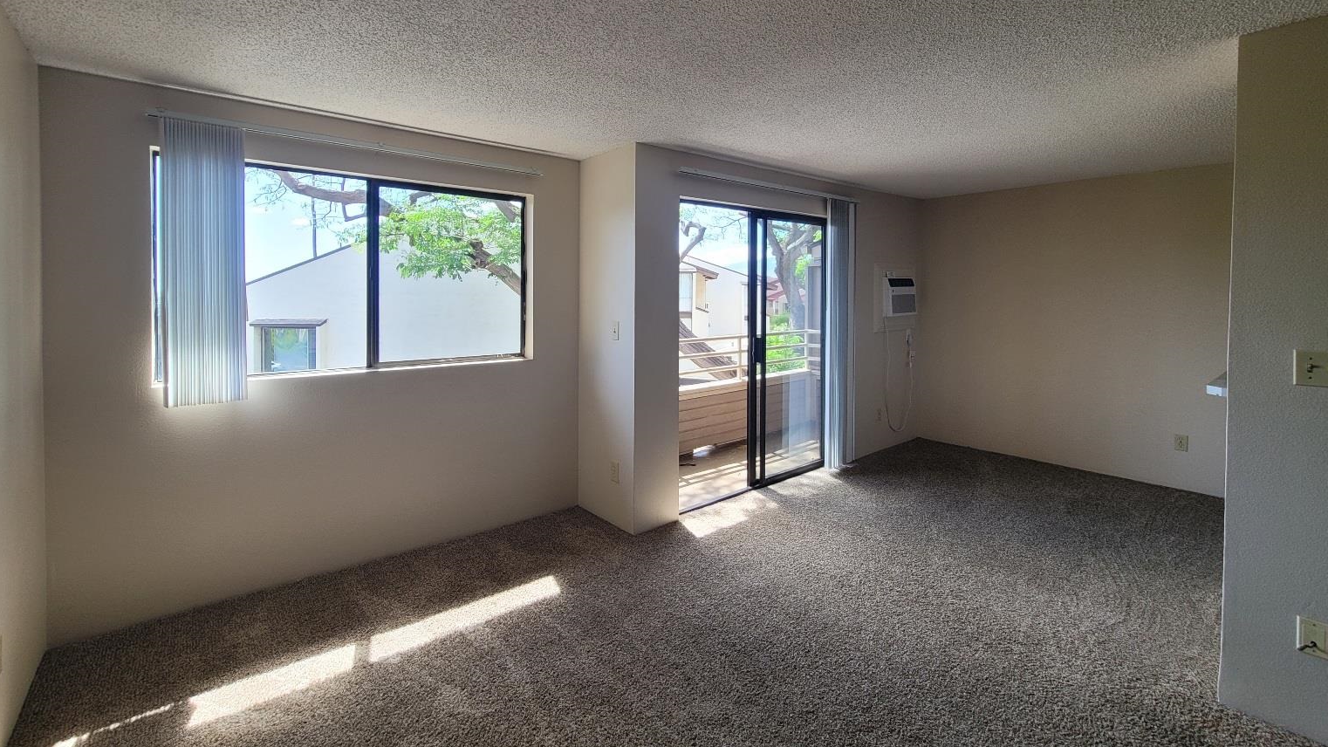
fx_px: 528
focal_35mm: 15
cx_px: 656
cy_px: 302
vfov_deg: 69.9
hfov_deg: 103.0
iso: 50
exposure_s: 1/145
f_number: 2.2
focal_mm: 2.2
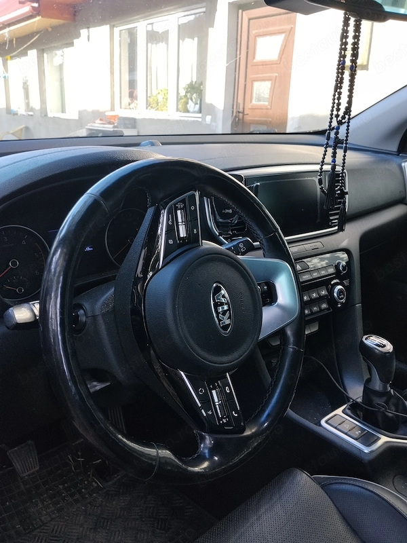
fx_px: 455
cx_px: 204
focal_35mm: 29
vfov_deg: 61.7
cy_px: 272
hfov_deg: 48.2
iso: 64
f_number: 1.8
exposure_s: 1/100
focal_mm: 4.22
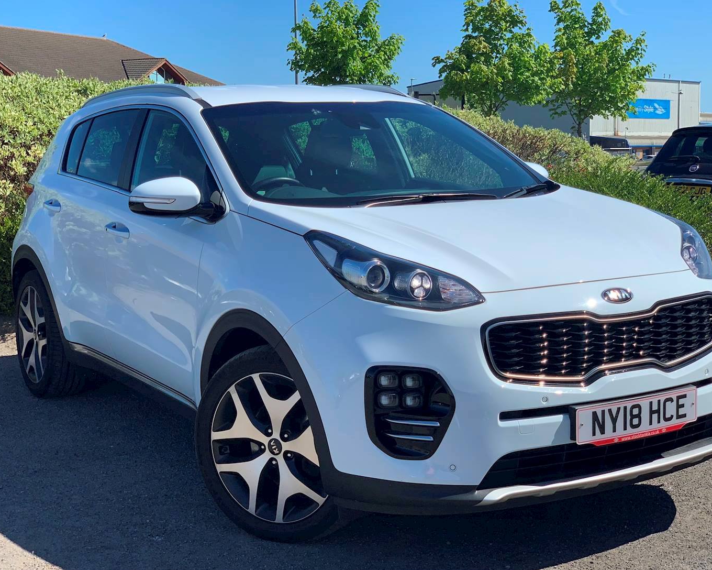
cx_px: 379
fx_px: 1180
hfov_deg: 33.6
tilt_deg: -5.6
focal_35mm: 56
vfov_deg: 27.1
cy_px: 277
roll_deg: +0.3
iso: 16
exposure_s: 1/1370
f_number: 2.4
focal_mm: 6
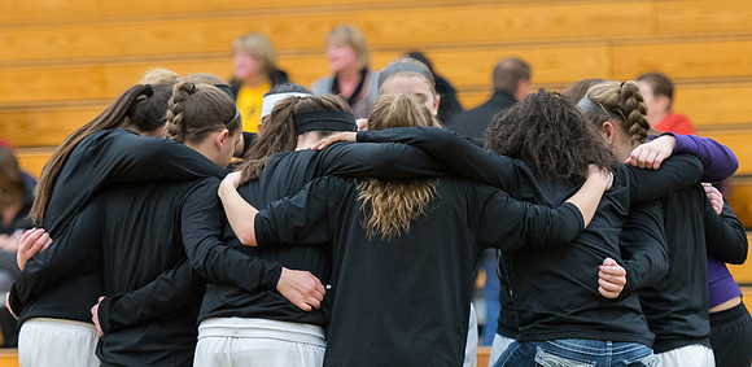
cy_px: 366
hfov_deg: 8.6
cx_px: 377
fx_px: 4975
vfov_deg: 4.2
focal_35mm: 257
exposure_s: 1/320
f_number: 2.8
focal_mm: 130
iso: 5000
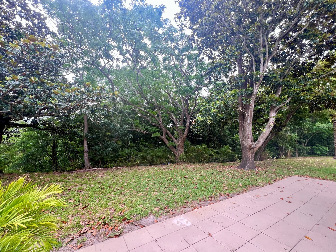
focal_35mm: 13
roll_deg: -0.6
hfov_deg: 106.2
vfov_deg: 89.9
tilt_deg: +6.3
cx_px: 168
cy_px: 126
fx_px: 126
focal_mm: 1.57
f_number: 1.8
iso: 64
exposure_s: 1/99
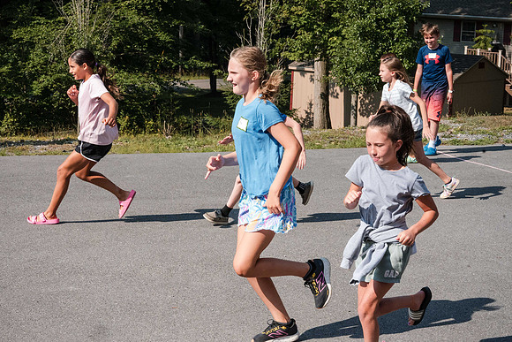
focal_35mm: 89
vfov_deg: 15.4
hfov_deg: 22.9
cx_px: 251
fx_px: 1264
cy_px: 170
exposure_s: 1/4000
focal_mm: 85
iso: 6400
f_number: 16
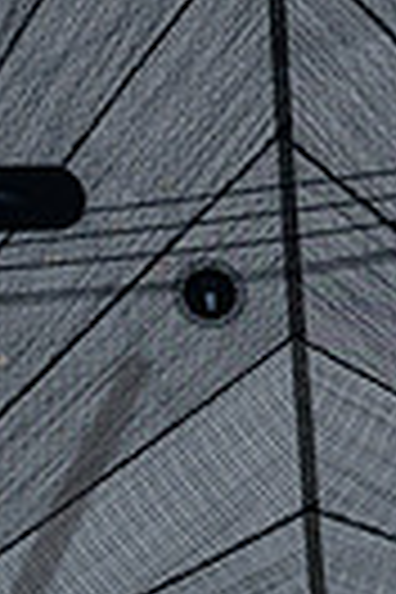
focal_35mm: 1721
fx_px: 28394
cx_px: 210
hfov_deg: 0.8
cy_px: 663
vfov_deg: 1.2
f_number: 5.3
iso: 400
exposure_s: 1/3200
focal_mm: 310
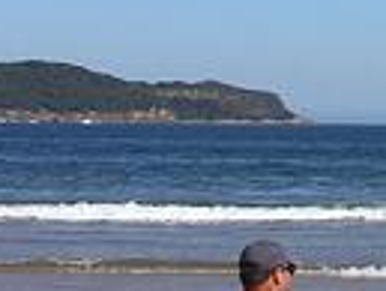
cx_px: 862
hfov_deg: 12.0
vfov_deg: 10.5
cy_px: -34
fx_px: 1551
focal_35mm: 139
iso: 32
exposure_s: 1/3300
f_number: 2.2
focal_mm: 4.15
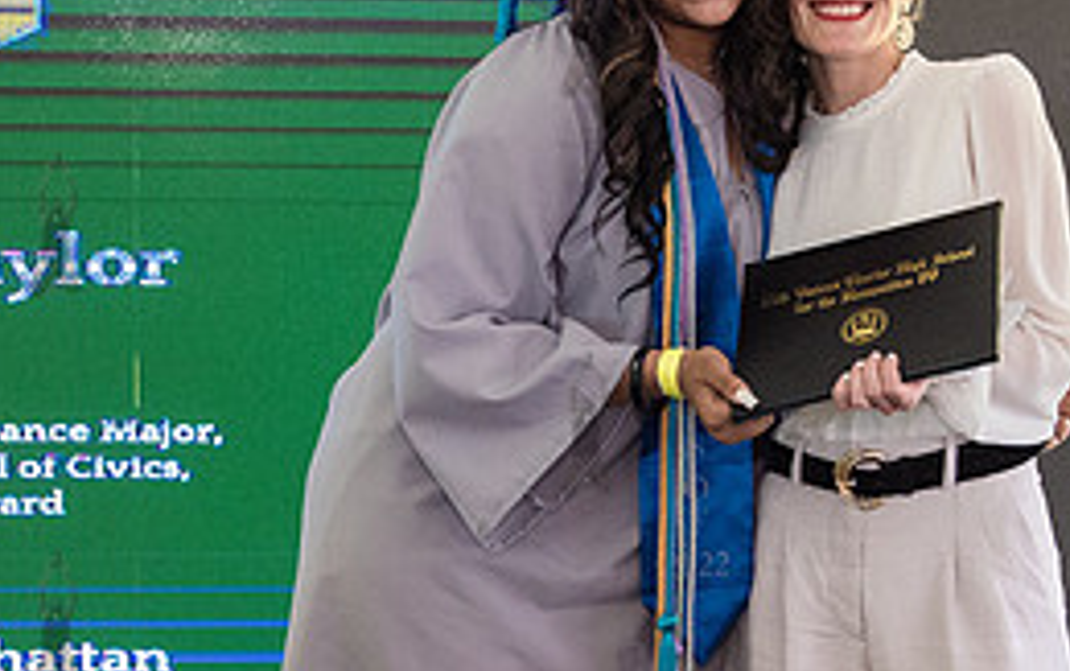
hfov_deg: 19.6
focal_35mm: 106
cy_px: 492
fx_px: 3094
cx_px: 453
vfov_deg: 12.3
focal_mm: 35
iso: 2500
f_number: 4
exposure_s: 1/800
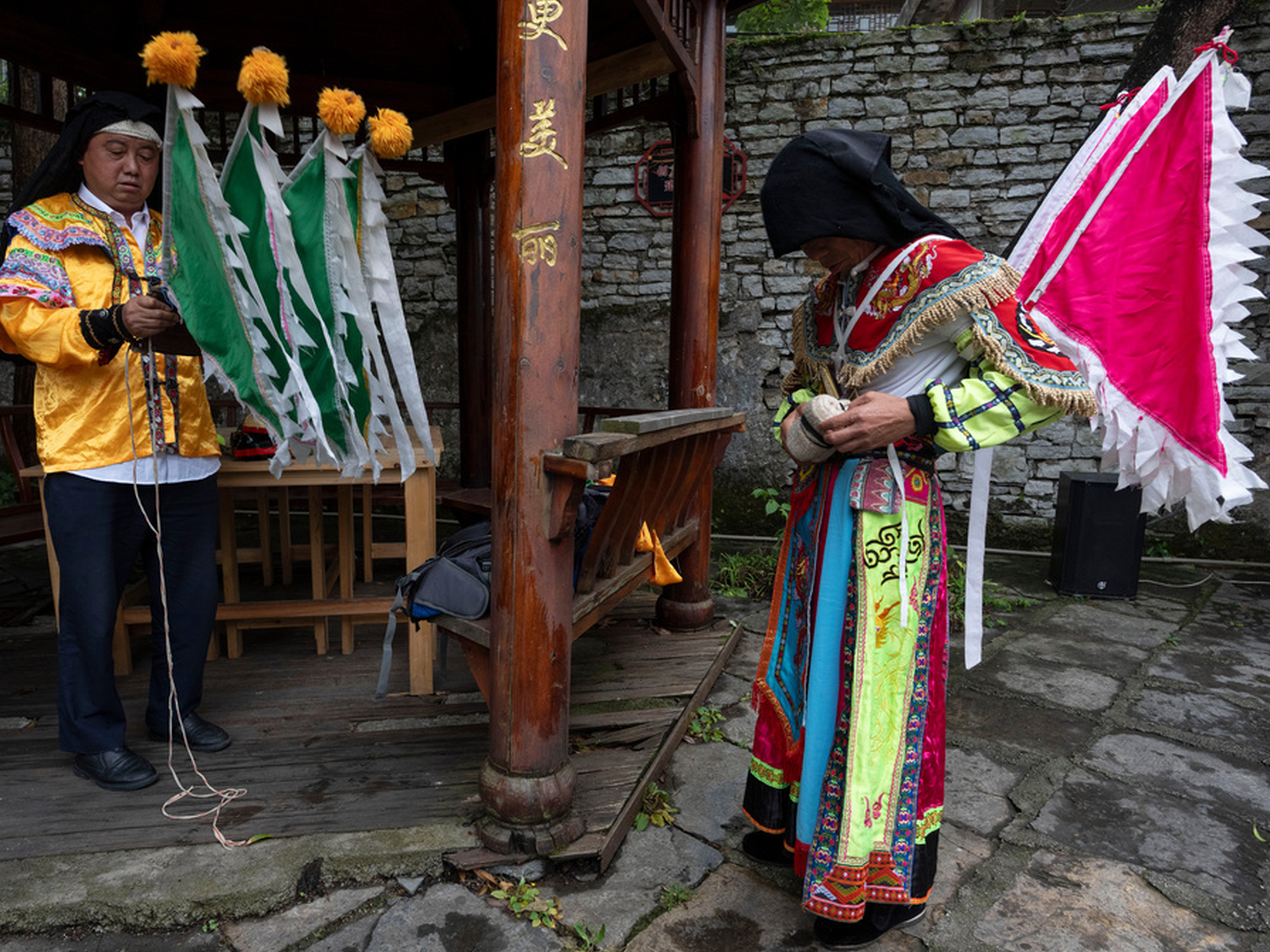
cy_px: 480
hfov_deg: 76.4
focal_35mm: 22
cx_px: 607
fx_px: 807
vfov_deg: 61.1
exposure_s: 1/320
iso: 800
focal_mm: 20
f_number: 5.6
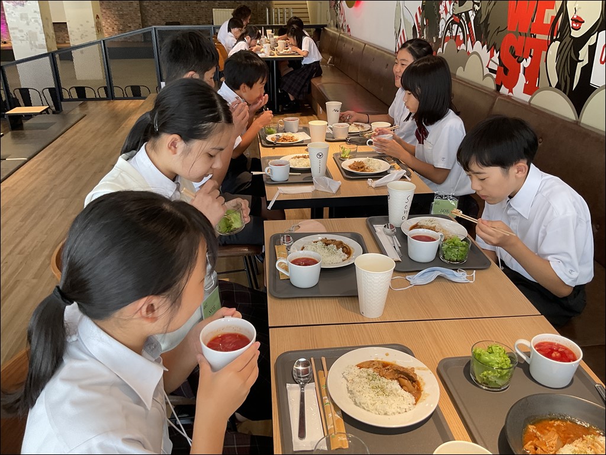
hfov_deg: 61.7
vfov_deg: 48.2
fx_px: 508
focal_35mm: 29
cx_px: 303
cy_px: 228
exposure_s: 1/60
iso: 64
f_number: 1.8
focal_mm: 3
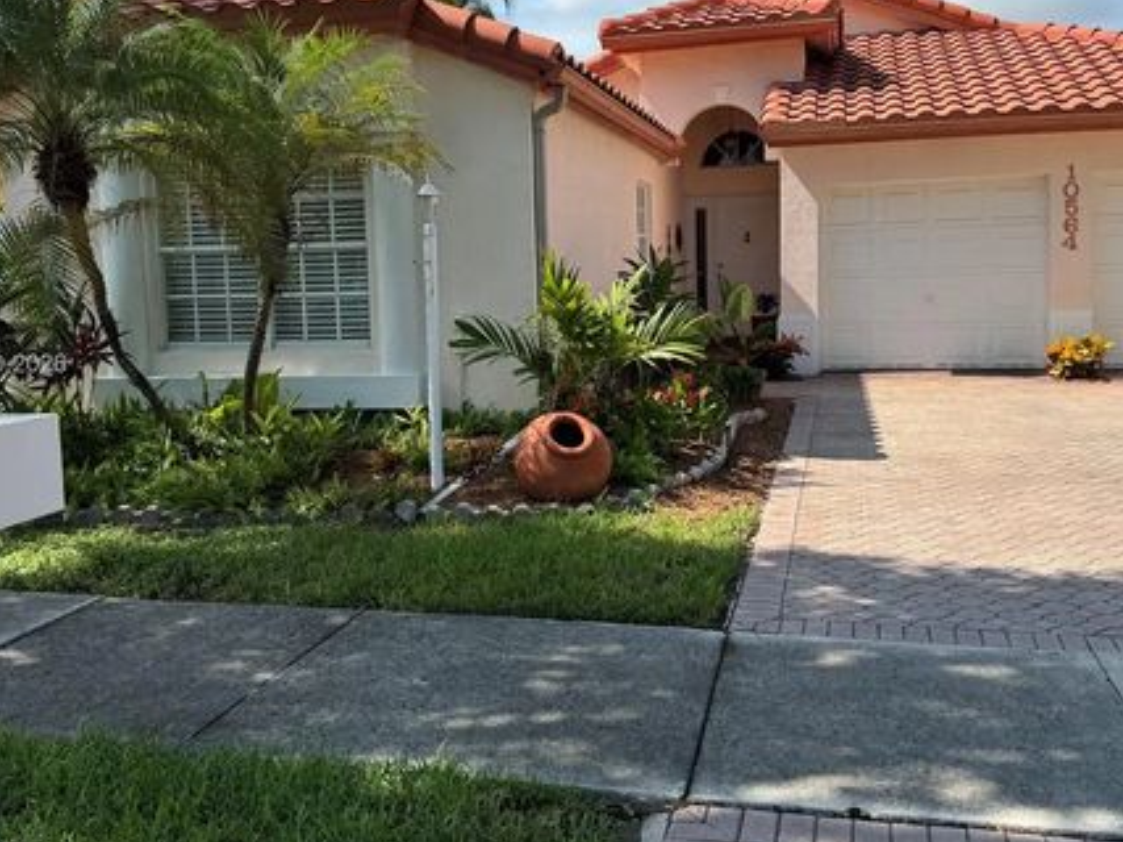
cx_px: 581
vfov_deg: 39.6
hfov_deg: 51.4
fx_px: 1168
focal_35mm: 36
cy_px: 366
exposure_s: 1/3096
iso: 80
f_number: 1.78
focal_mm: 6.76
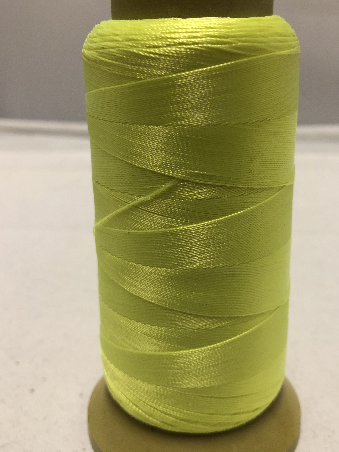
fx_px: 483
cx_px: 196
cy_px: 225
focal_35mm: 37
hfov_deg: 38.6
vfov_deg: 50.1
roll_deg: +1.4
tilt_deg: -20.9
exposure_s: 1/17
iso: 40
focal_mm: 3.99
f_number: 1.8
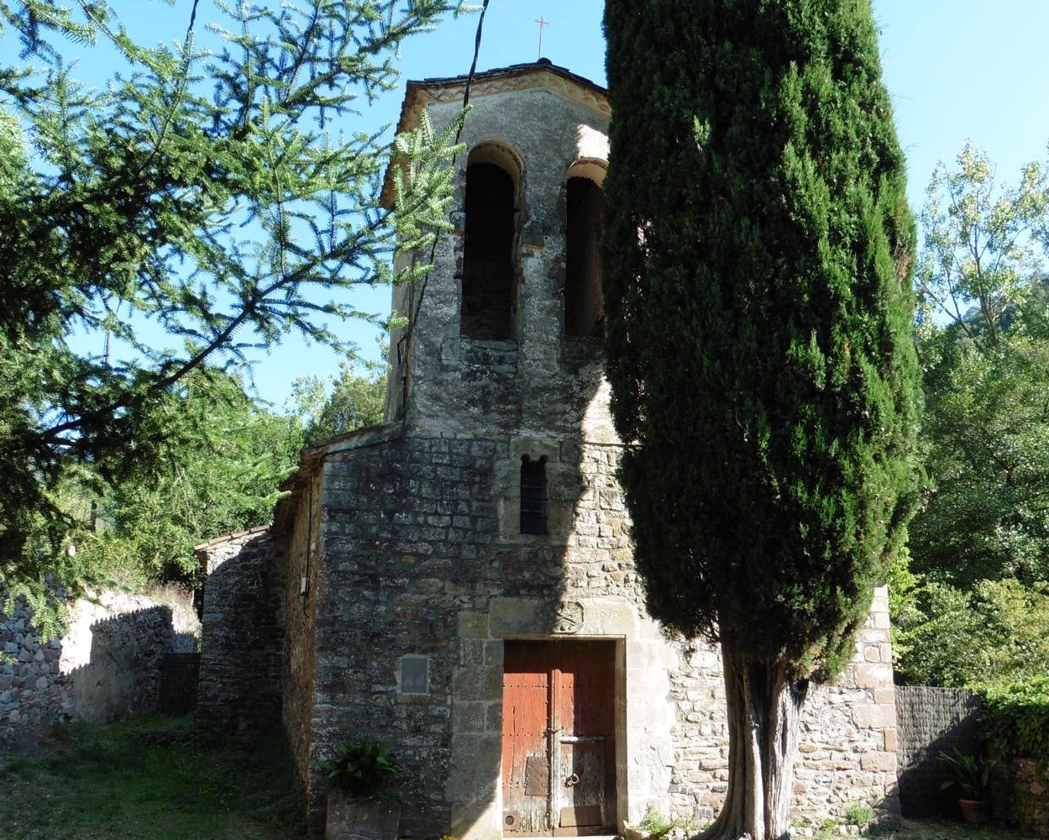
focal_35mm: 30
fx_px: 932
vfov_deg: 48.4
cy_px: 476
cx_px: 553
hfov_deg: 58.7
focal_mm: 4.3
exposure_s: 1/250
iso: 100
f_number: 4
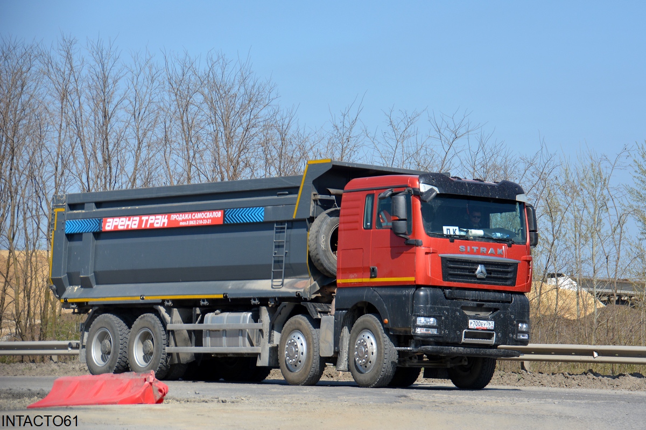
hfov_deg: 15.2
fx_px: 2420
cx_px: 323
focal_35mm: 135
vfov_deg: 10.1
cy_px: 215
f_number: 6.3
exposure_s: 1/1600
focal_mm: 90
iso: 400
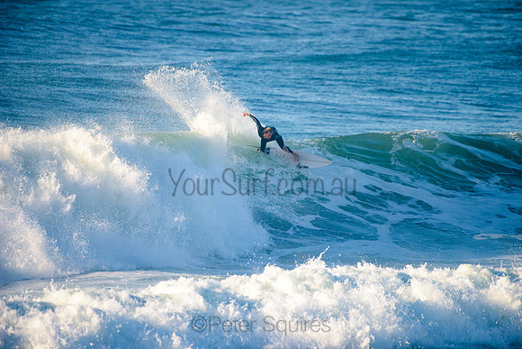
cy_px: 174
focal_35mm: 500
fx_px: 7253
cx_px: 261
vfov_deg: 2.8
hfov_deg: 4.1
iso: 250
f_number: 5.6
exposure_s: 1/1600
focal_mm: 500
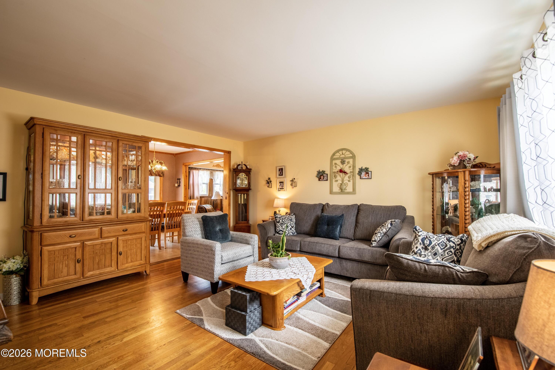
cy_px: 185
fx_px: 231
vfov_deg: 77.4
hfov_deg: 100.4
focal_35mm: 15
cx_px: 278
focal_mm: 15
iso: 800
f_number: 7.1
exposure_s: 1/160
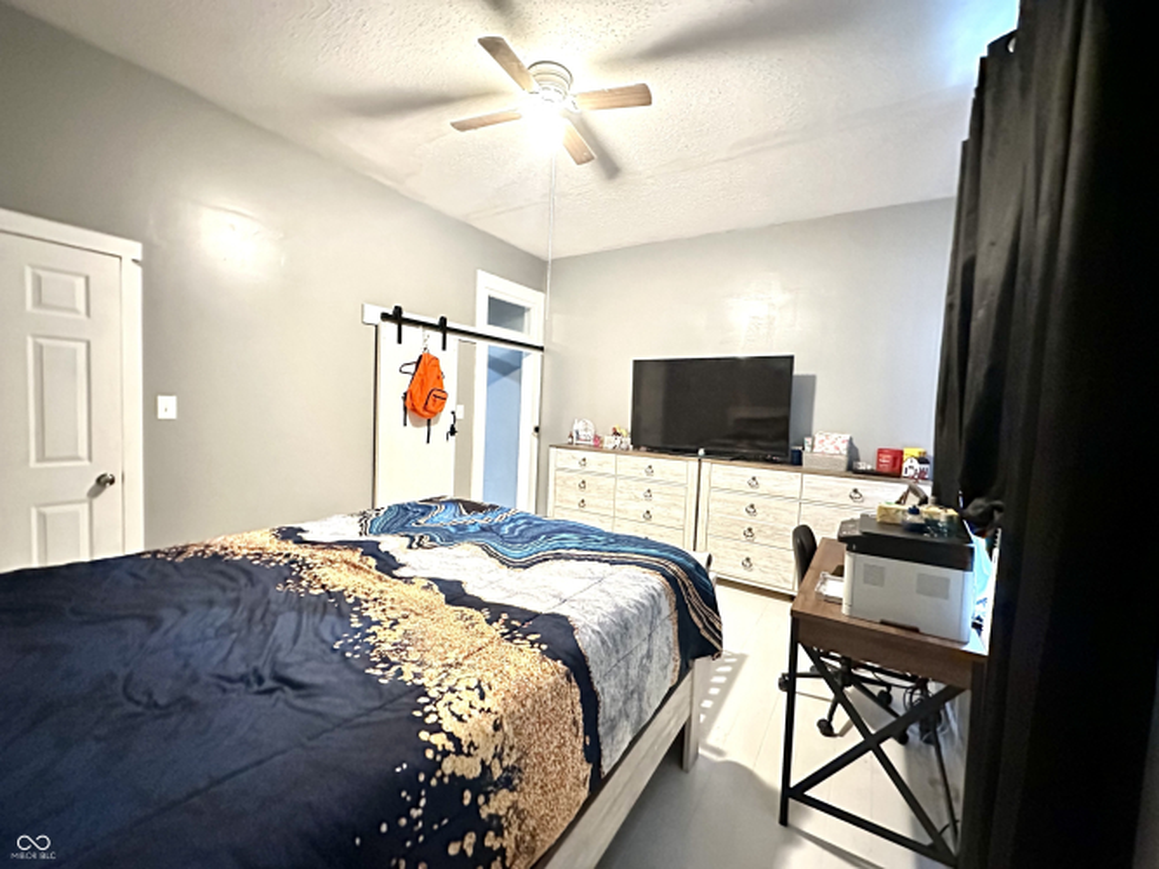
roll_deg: -2.9
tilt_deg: -3.6
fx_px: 469
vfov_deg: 85.7
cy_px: 434
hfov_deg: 102.1
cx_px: 580
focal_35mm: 14
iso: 2500
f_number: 2.2
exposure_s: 1/28
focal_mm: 2.22
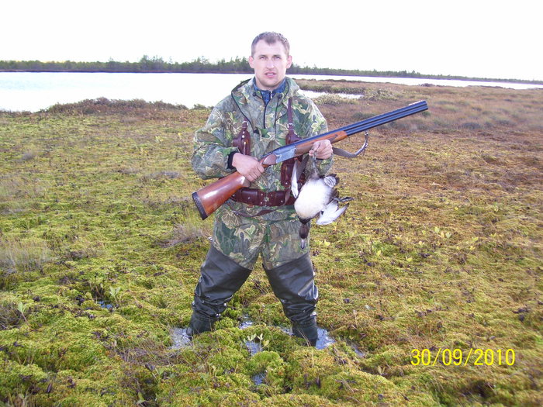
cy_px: 204
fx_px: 580
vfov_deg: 38.7
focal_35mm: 37
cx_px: 272
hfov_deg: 50.1
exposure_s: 1/180
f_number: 2.7
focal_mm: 6
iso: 80
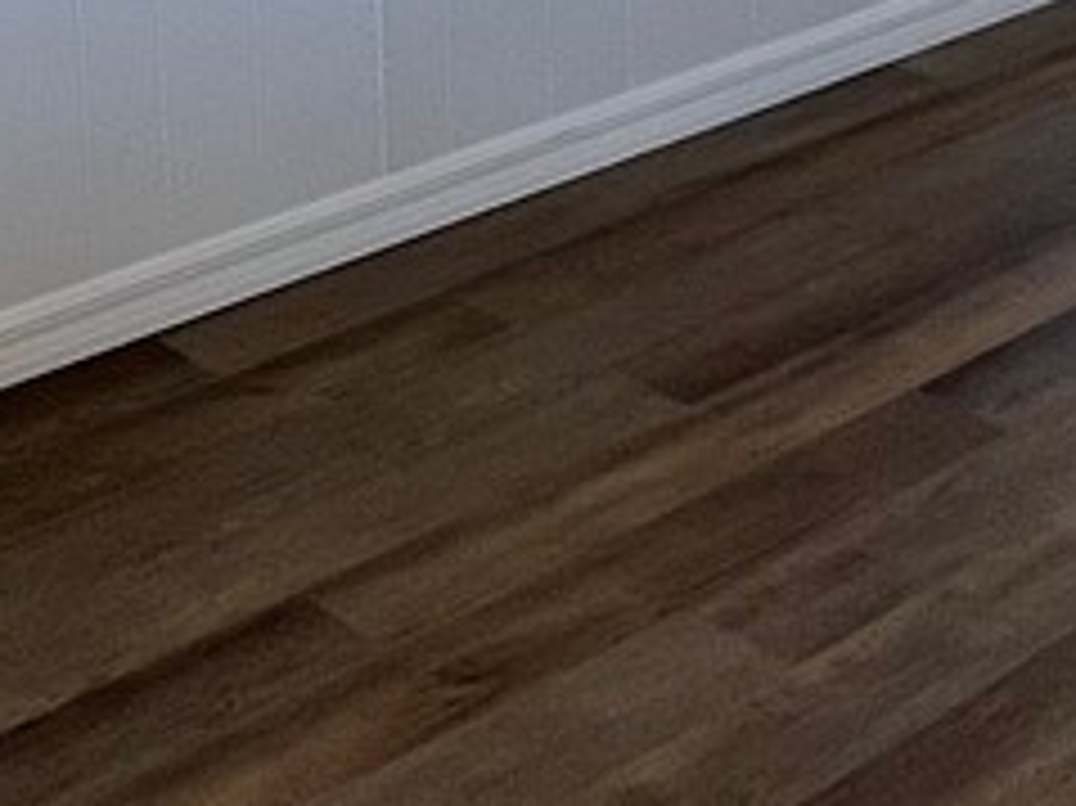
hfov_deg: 21.4
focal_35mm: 87
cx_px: 1175
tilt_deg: -8.5
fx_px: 2703
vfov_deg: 15.1
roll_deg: +0.2
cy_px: -563
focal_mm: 1.57
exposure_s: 1/120
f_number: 1.8
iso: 100
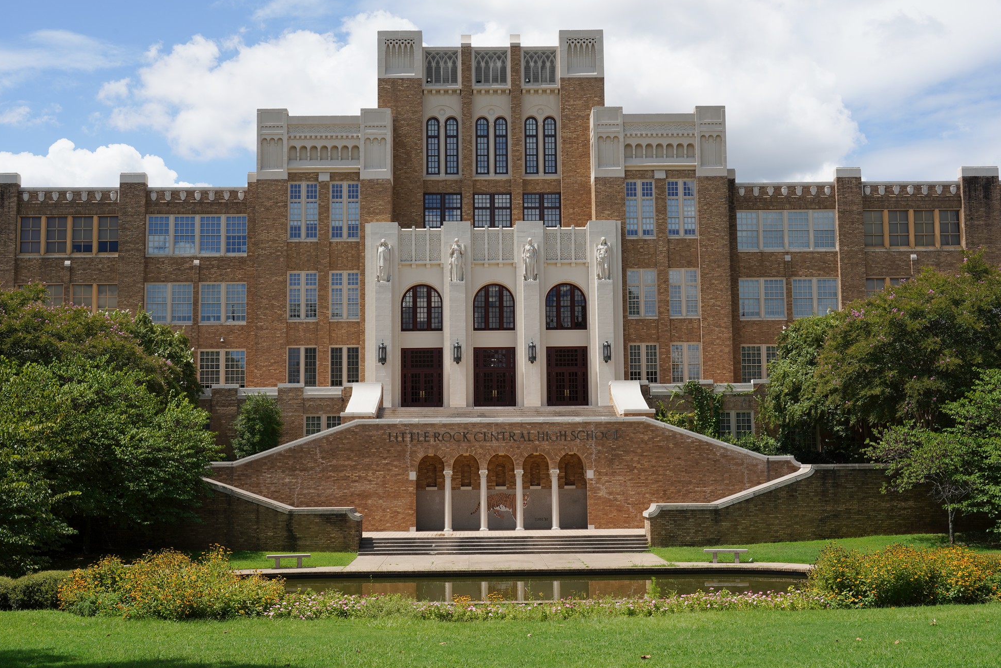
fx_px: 1196
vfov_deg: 31.2
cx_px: 497
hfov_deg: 45.4
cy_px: 328
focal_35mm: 43
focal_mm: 42
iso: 100
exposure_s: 1/100
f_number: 14
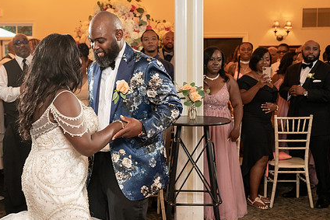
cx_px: 133
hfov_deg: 35.5
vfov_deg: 24.2
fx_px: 513
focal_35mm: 56
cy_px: 99
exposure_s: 1/200
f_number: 4
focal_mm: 40
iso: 4000
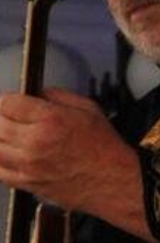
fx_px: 4381
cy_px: 359
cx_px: 250
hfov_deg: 2.1
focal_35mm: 653
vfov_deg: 3.2
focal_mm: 70
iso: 2000
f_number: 6.3
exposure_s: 1/125
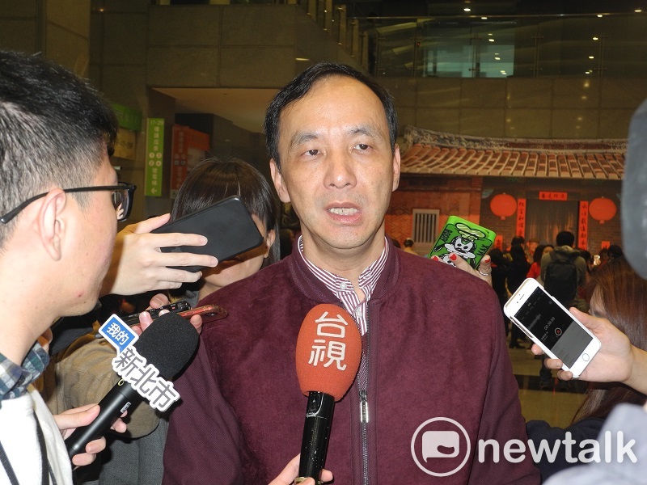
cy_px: 242
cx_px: 324
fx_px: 1028
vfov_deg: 26.6
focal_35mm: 55
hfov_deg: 34.9
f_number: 3.5
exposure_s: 1/30
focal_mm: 11.8
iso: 200
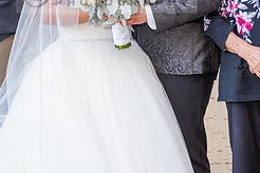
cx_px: 108
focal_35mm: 113
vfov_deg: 12.0
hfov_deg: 18.1
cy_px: -12
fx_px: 816
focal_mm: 48
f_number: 4.5
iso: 640
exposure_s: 1/200
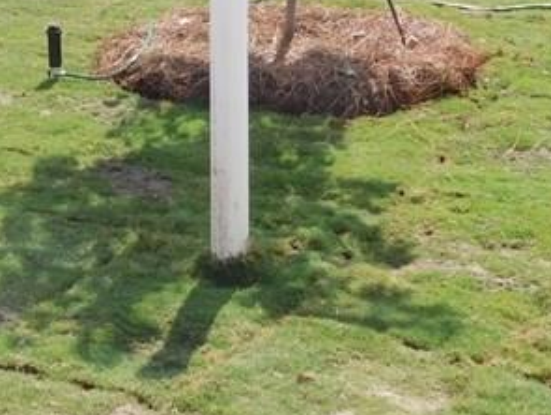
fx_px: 1657
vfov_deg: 13.6
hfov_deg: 18.6
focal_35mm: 104
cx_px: 82
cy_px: -172
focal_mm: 5.3
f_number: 3.2
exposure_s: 1/800
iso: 125
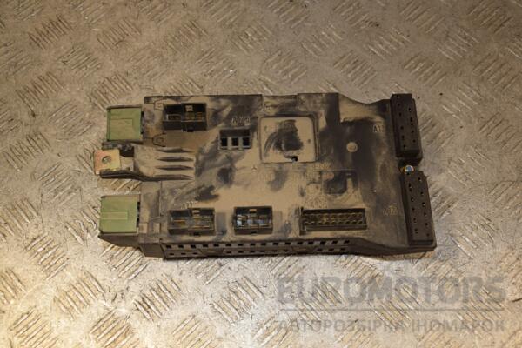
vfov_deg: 29.9
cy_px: 174
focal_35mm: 45
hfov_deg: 43.6
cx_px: 261
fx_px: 652
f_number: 5
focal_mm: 30
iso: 800
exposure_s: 1/200
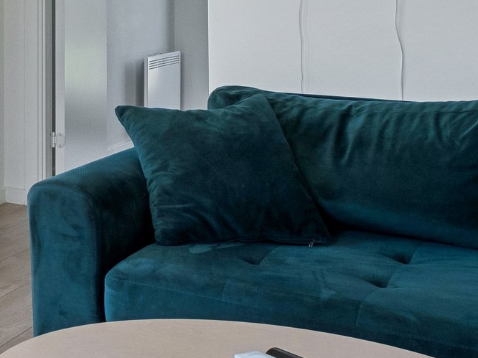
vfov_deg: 18.2
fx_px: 1077
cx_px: -177
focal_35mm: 78
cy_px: -31
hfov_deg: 22.0
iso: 200
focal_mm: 11.9
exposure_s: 1/50
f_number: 8
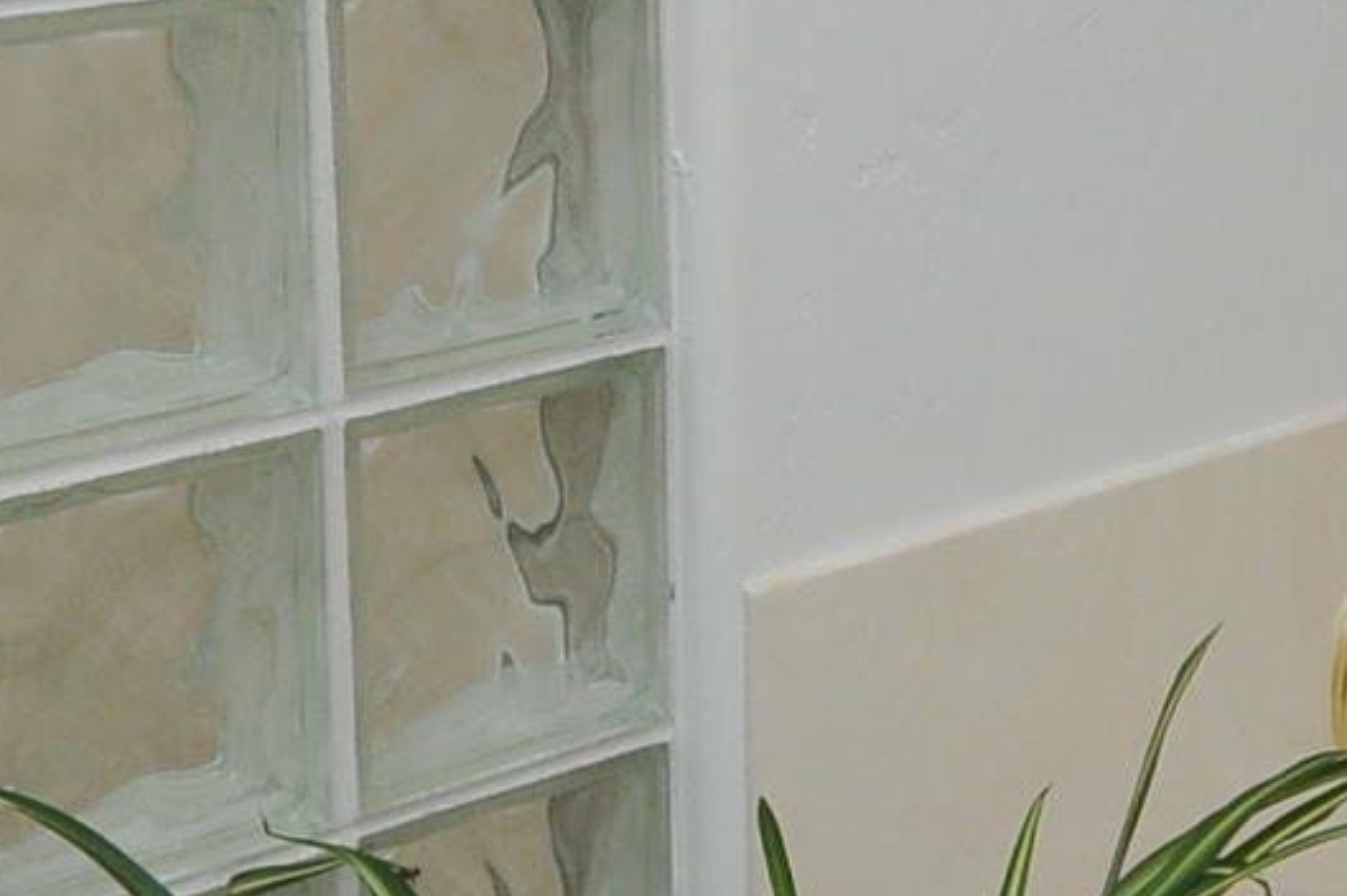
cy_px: 227
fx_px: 3814
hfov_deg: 19.8
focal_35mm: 102
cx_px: 1072
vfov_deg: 13.4
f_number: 20
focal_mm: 18
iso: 1000
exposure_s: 1/160
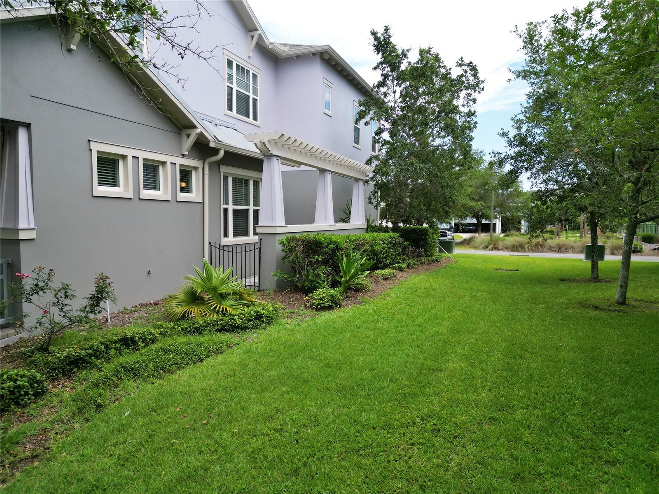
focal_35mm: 24
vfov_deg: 56.8
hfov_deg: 71.6
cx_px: 330
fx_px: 457
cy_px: 247
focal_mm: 6.72
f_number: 1.7
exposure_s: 1/1600
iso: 120
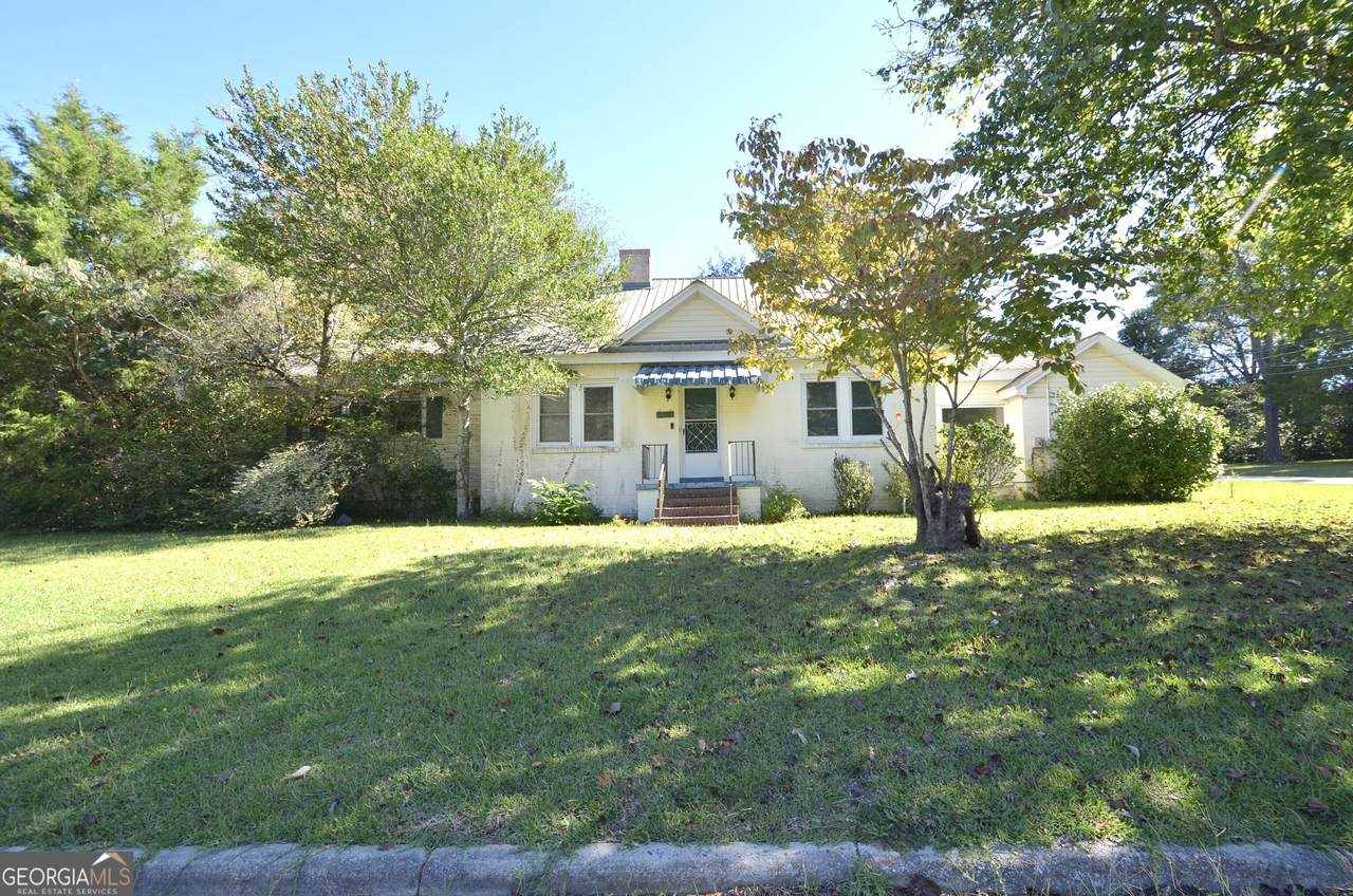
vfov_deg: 77.1
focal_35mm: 15
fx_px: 563
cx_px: 676
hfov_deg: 100.5
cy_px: 448
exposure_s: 1/100
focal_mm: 10
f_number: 8
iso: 200
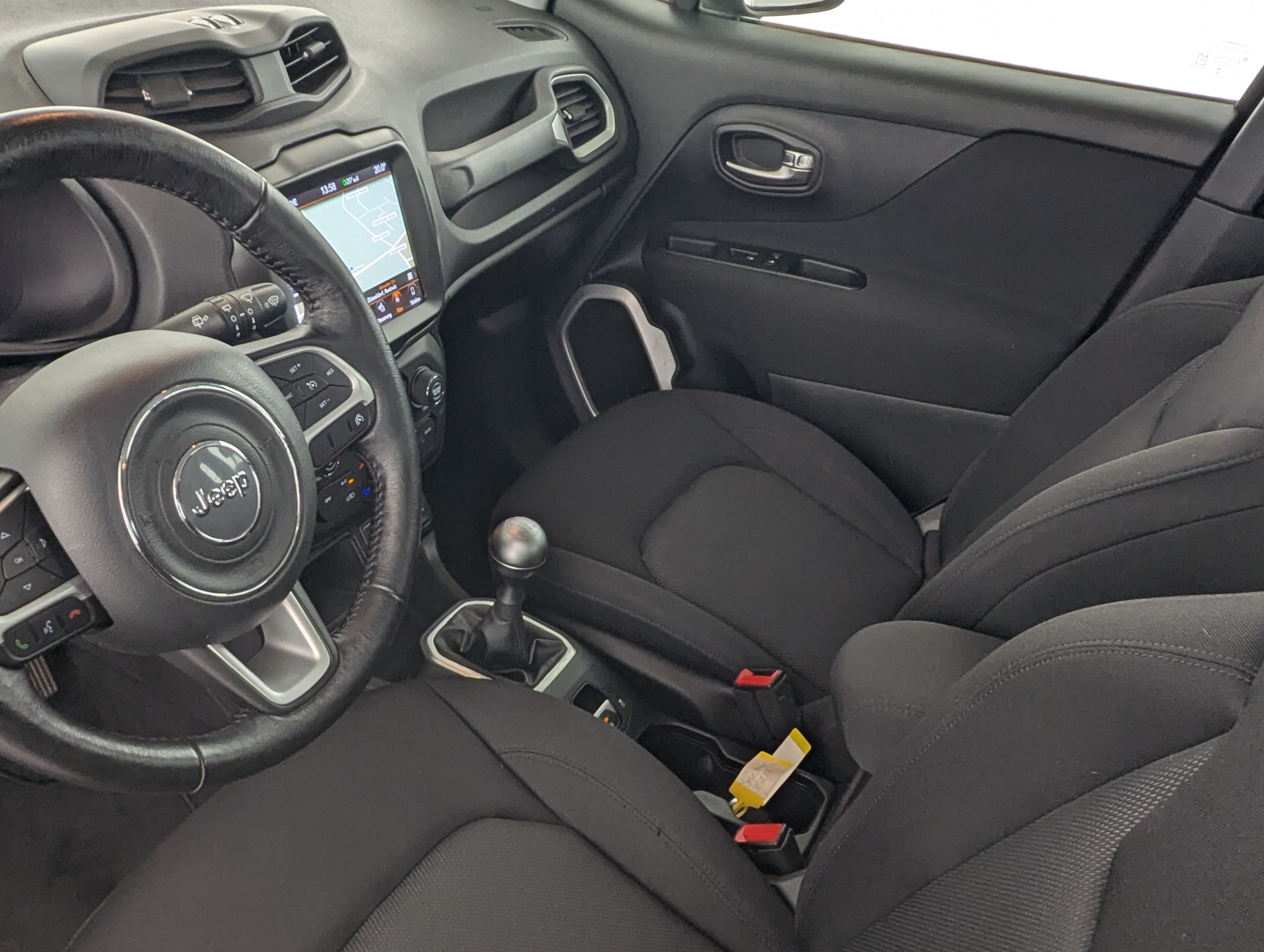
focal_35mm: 29
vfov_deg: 46.9
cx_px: 642
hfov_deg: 61.6
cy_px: 689
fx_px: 1060
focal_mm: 2.35
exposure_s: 1/37.5
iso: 66
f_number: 2.2
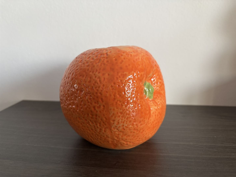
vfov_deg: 53.1
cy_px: 88
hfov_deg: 67.3
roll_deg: +0.8
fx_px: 177
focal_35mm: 26
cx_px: 118
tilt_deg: -13.7
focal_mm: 5.96
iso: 320
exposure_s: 1/60
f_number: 1.6
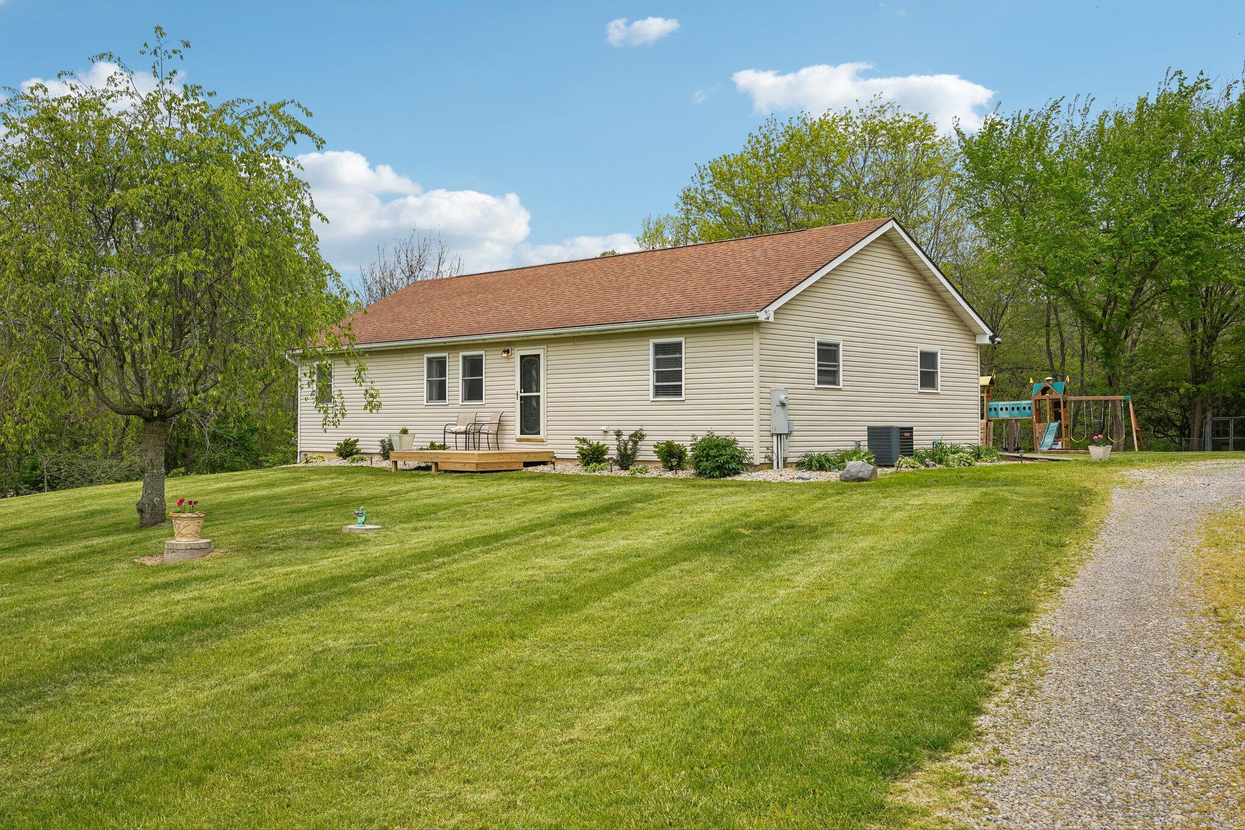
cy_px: 415
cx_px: 622
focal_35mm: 35
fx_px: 1210
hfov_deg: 54.4
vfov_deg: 37.8
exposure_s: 1/400
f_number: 8
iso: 100
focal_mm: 35
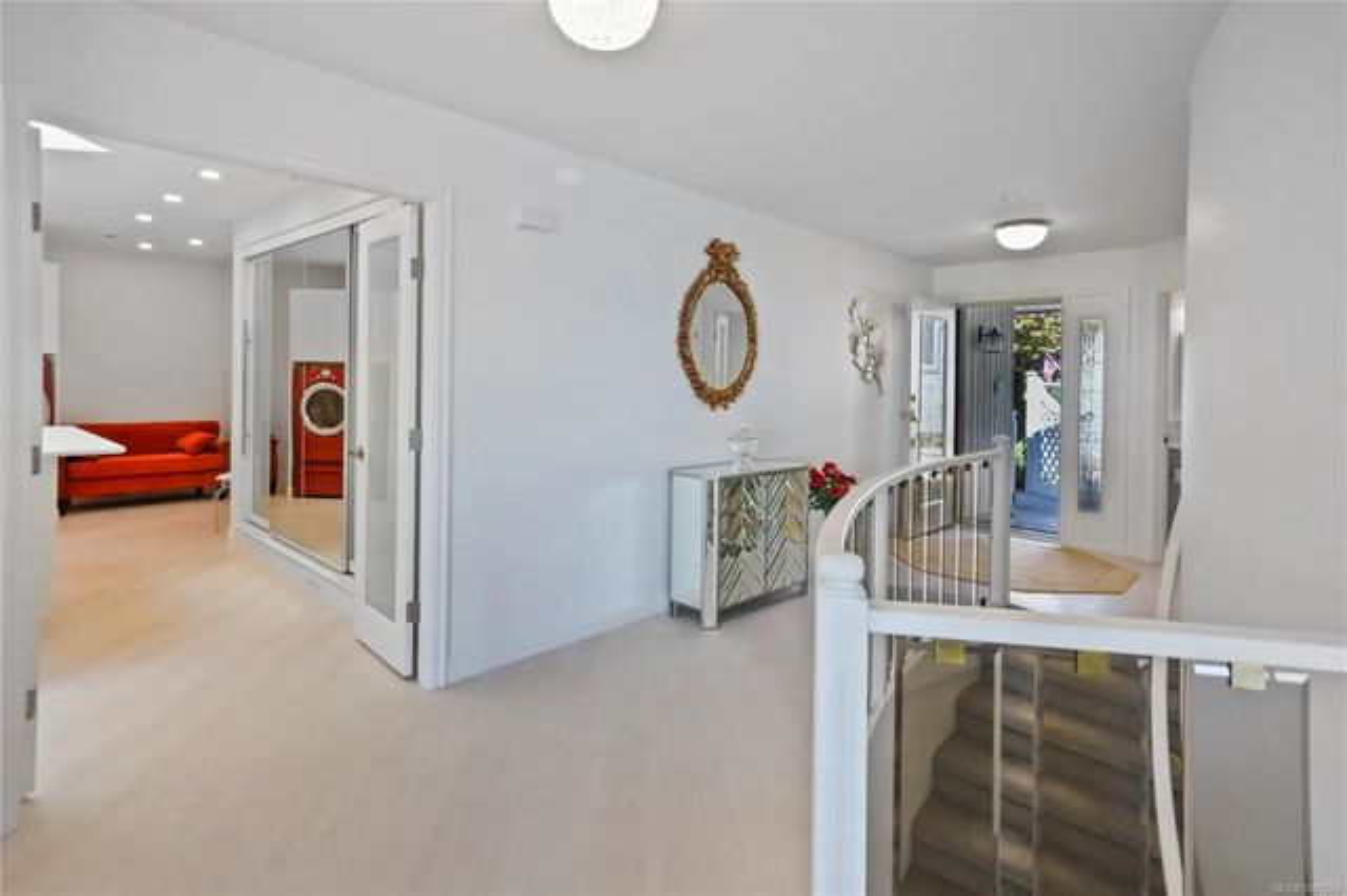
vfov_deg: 72.0
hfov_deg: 95.0
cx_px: 674
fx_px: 617
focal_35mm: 16
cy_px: 448
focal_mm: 11
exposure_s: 1/15
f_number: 7.1
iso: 200
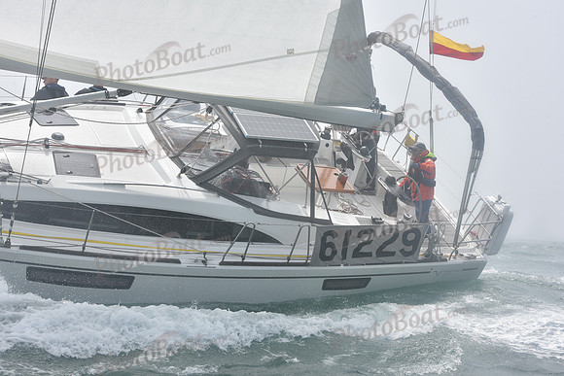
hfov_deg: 27.0
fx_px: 1175
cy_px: 188
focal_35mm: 75
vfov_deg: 18.2
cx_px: 282
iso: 320
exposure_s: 1/800
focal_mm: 75
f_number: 11
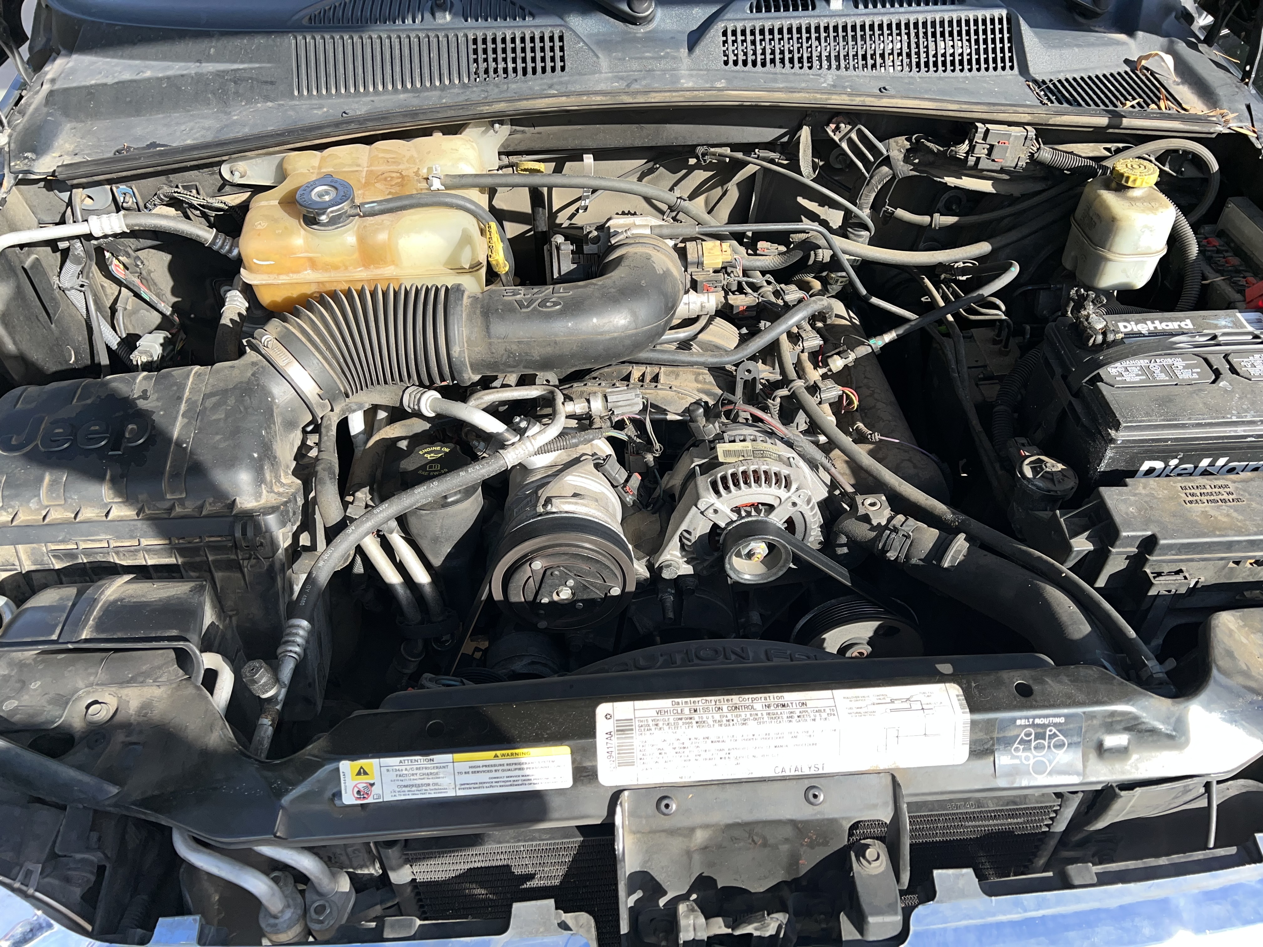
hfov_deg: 67.3
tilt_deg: -45.4
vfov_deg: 53.1
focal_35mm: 26
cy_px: 474
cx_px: 632
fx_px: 949
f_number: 1.5
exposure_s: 1/1112
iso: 32
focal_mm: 5.7
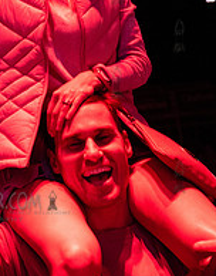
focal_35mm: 79
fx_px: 639
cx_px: -17
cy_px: 34
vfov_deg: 23.8
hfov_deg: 18.5
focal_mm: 24
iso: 3200
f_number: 3.2
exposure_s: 1/160
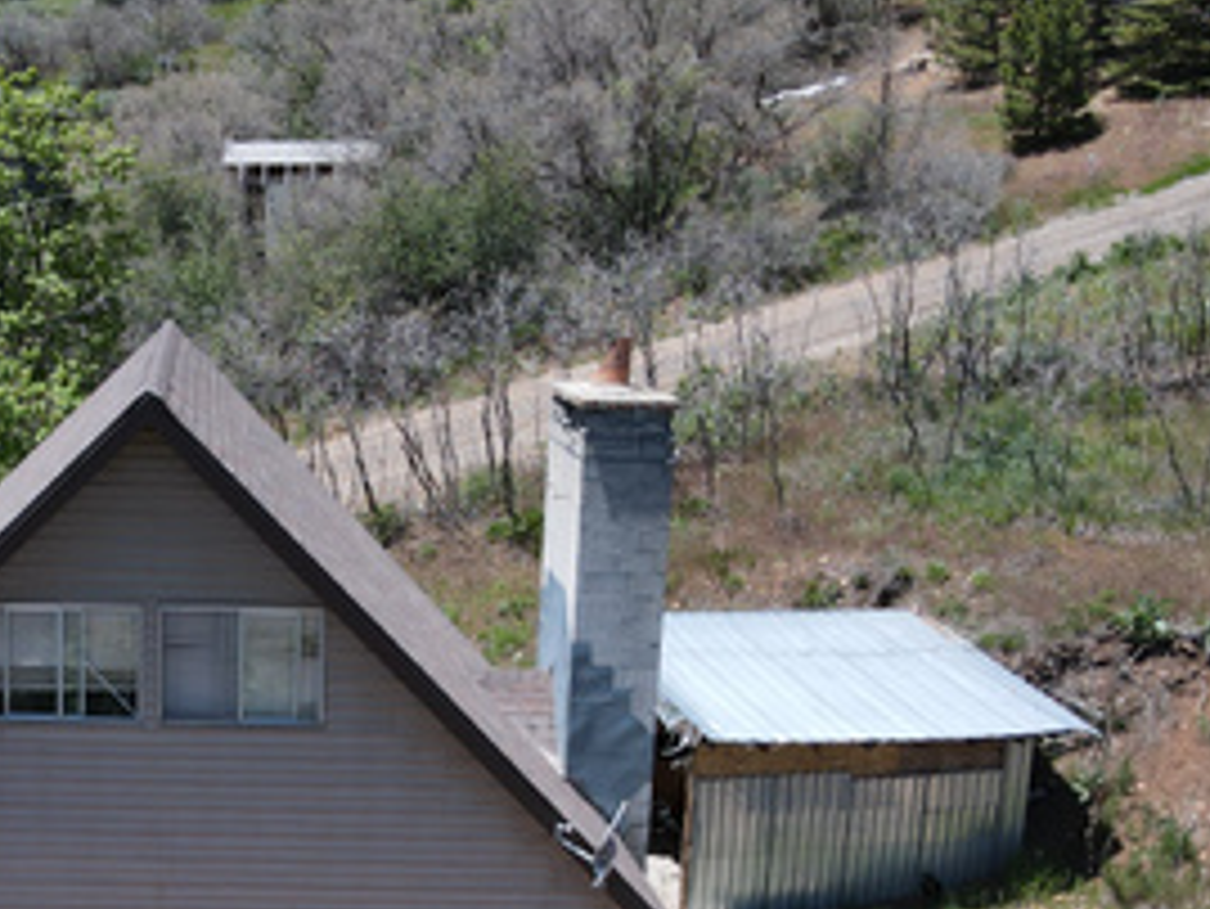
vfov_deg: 25.1
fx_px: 1993
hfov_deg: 32.5
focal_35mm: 57
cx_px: 189
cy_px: 770
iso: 100
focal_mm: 4.5
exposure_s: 1/500
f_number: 2.8
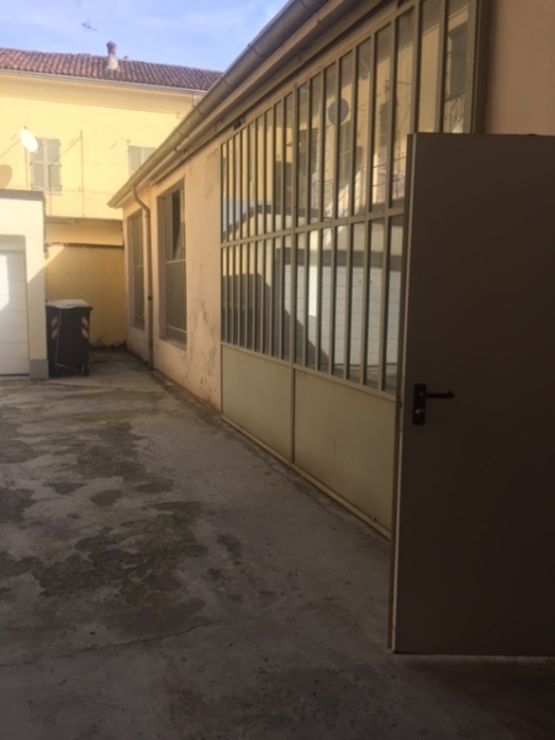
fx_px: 620
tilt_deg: -4.5
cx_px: 278
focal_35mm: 29
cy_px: 370
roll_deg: +0.0
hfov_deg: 48.2
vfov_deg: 61.7
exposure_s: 1/706
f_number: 2.2
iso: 32
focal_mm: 4.15
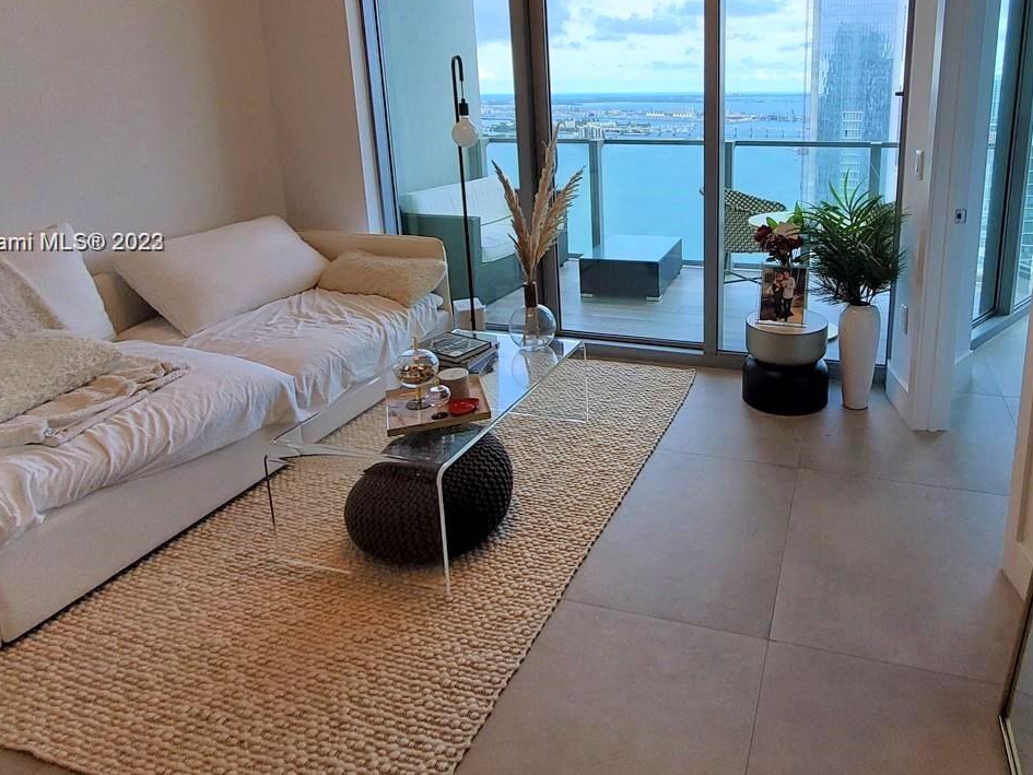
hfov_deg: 74.0
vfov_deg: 59.3
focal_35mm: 22
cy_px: 244
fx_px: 657
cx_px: 689
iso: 50
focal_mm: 1.8
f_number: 2.2
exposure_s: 1/145
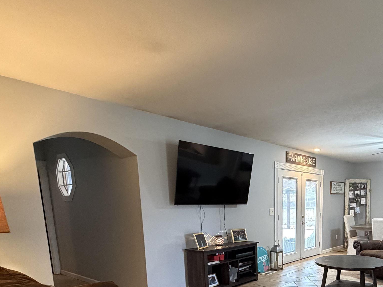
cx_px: 280
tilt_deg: -10.9
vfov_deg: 45.0
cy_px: 260
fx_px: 310
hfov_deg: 60.5
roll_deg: +0.4
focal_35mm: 28
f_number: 2.2
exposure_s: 1/60
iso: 800
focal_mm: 2.22
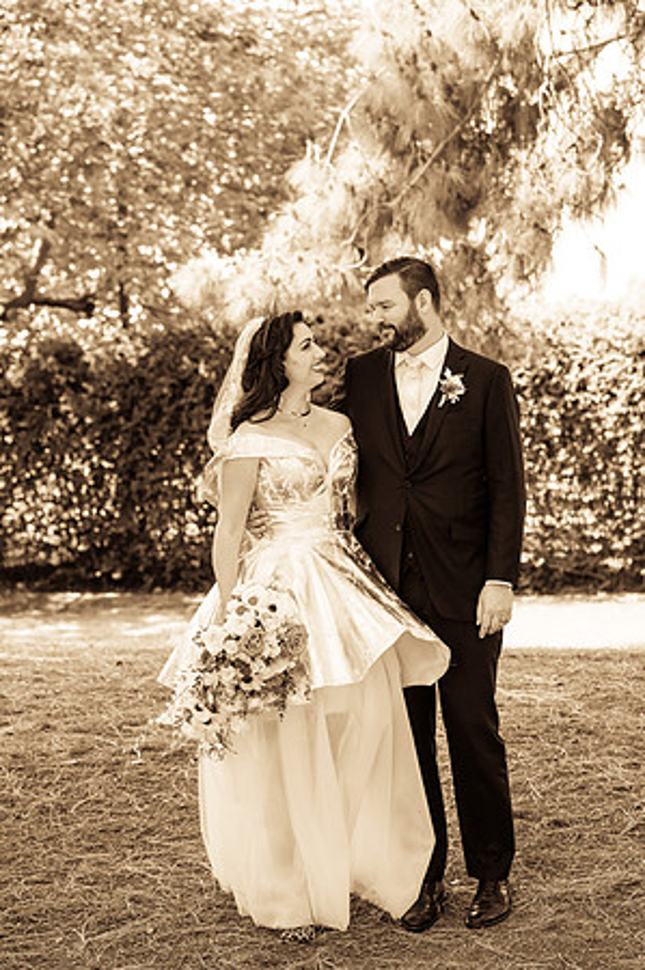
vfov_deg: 19.7
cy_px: 485
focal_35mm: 104
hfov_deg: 13.1
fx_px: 2801
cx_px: 322
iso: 500
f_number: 5.6
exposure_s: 1/640
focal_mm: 104
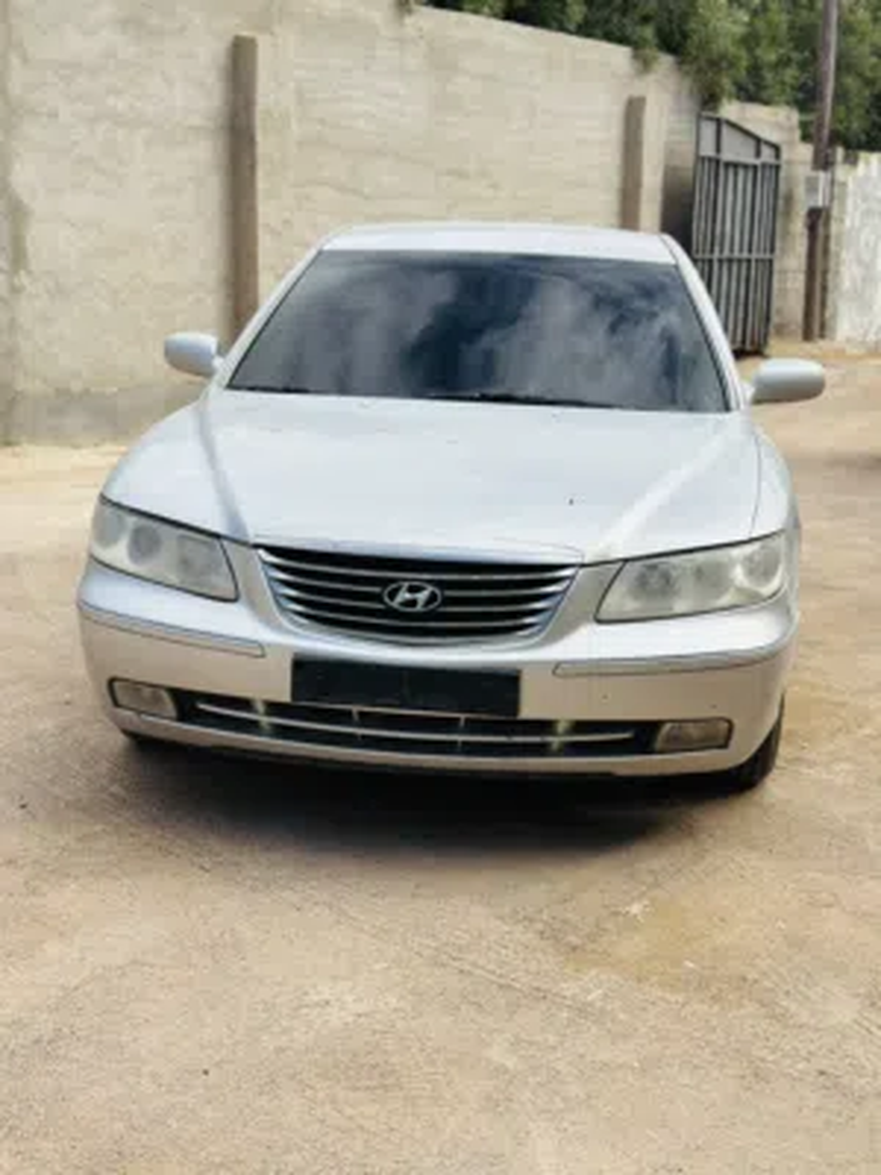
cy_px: 588
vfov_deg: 39.7
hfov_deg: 30.3
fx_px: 1629
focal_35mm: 48
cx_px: 440
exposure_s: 1/4184
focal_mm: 6.86
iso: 100
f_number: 1.78
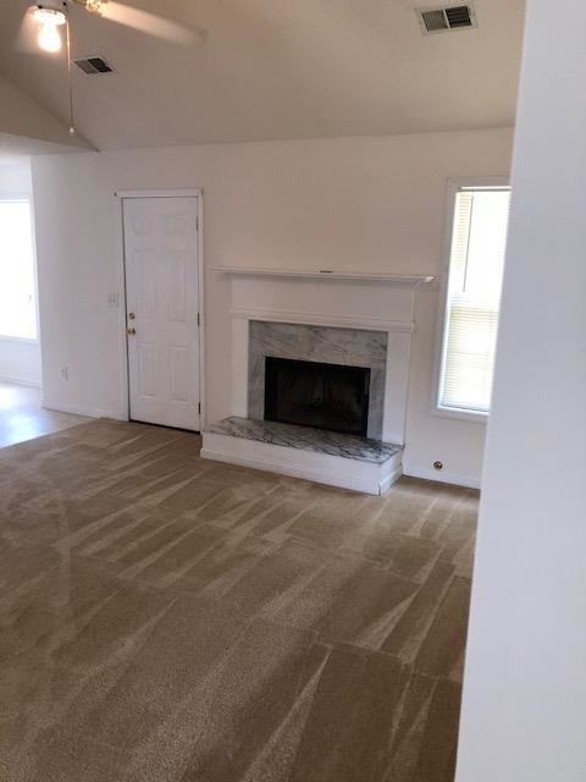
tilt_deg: -12.9
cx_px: 293
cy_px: 391
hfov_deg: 49.7
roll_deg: -1.3
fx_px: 632
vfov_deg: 63.4
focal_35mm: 28
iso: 40
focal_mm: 3.99
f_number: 1.8
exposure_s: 1/17
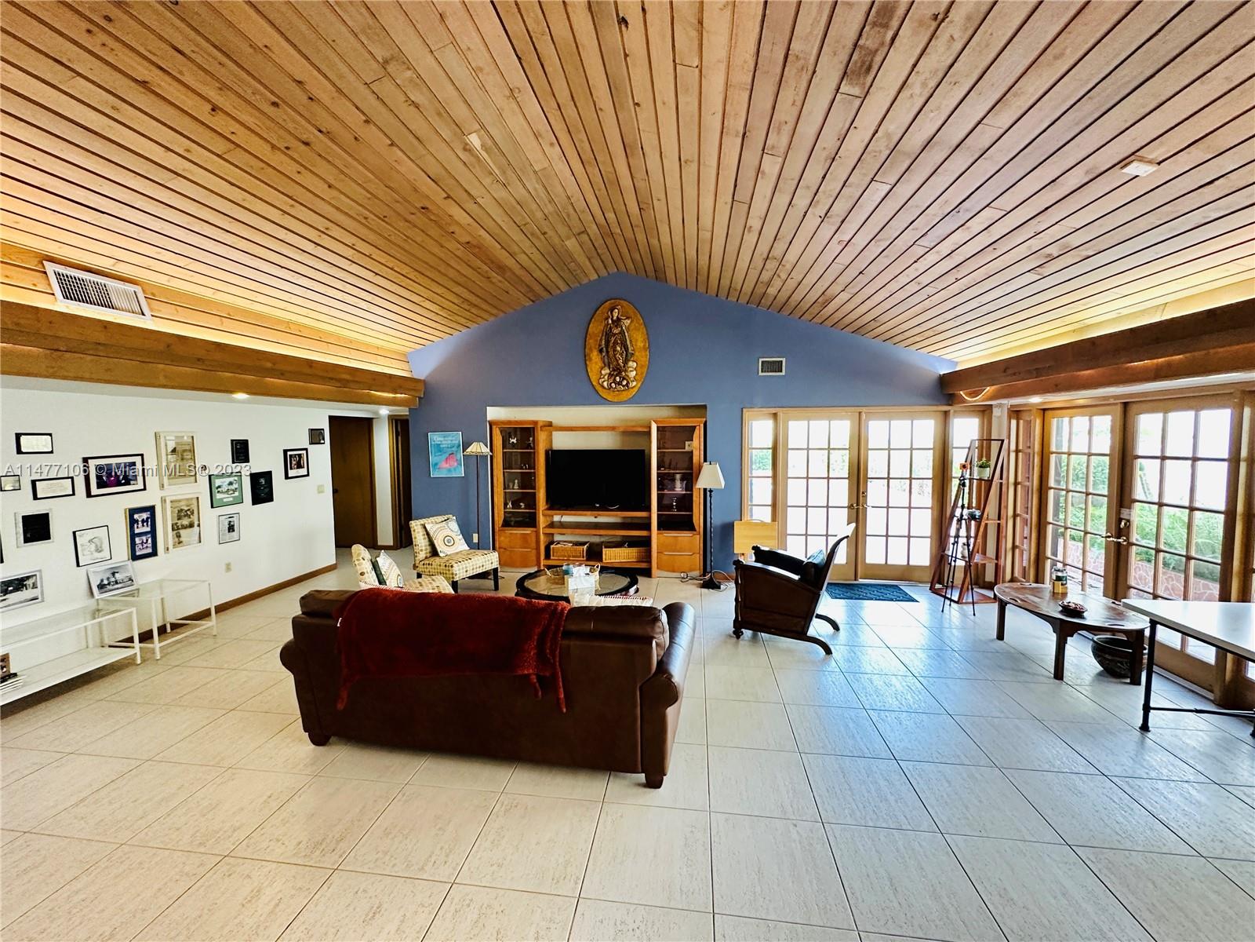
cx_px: 628
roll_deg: +0.0
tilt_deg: -4.6
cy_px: 471
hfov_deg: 102.1
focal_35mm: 14
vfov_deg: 85.7
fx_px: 508
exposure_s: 1/120
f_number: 2.2
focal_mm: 2.22
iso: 320
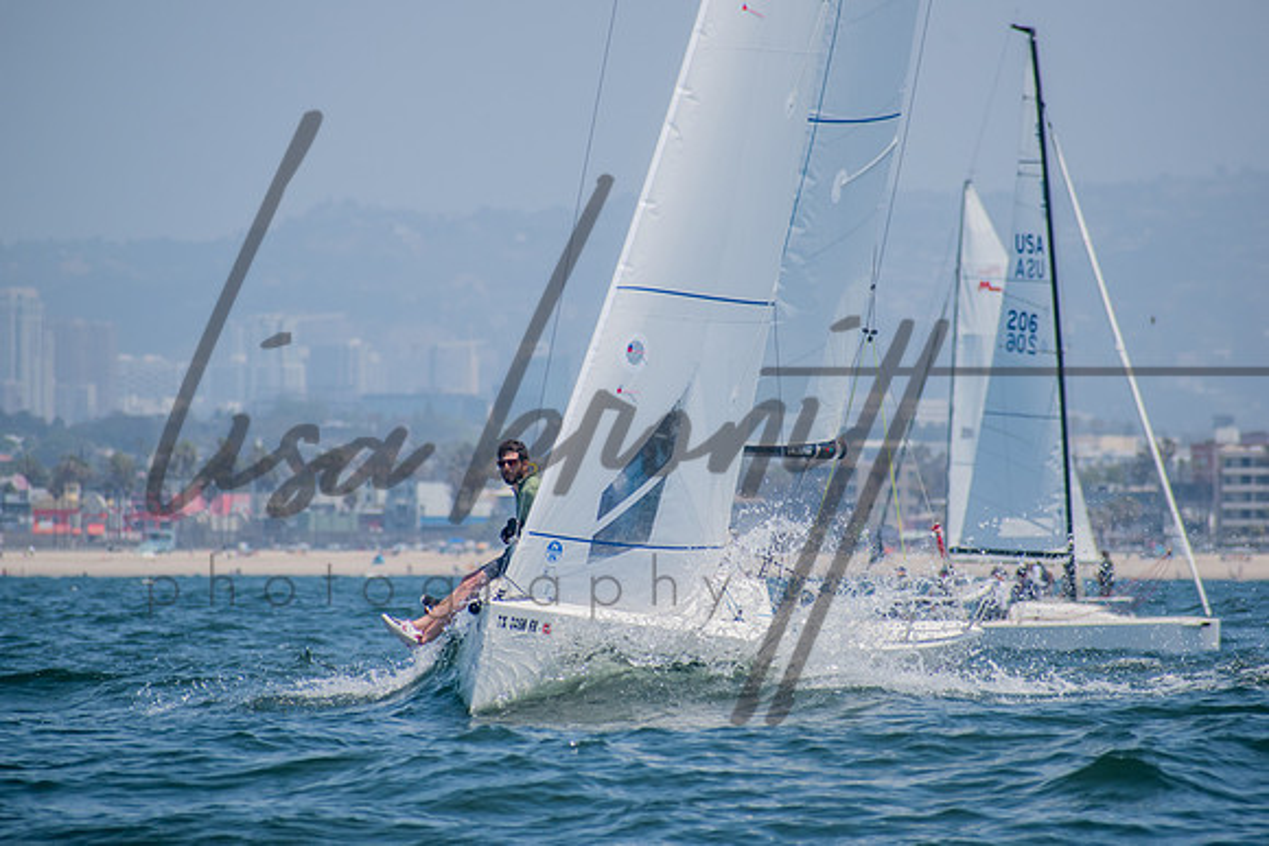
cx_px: 652
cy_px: 424
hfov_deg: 4.4
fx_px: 16662
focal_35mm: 473
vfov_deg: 2.9
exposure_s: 1/1250
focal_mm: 300
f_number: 8
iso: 400
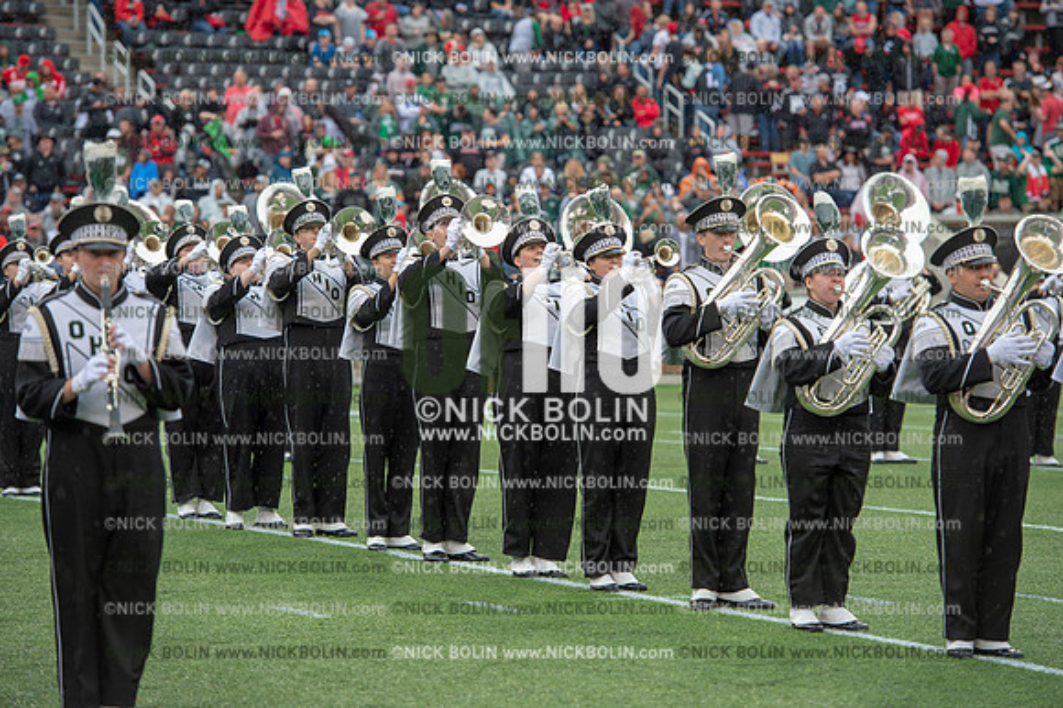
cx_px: 532
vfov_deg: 8.6
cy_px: 354
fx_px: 4722
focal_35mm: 160
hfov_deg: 12.8
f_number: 4
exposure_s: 1/500
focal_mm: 160
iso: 400
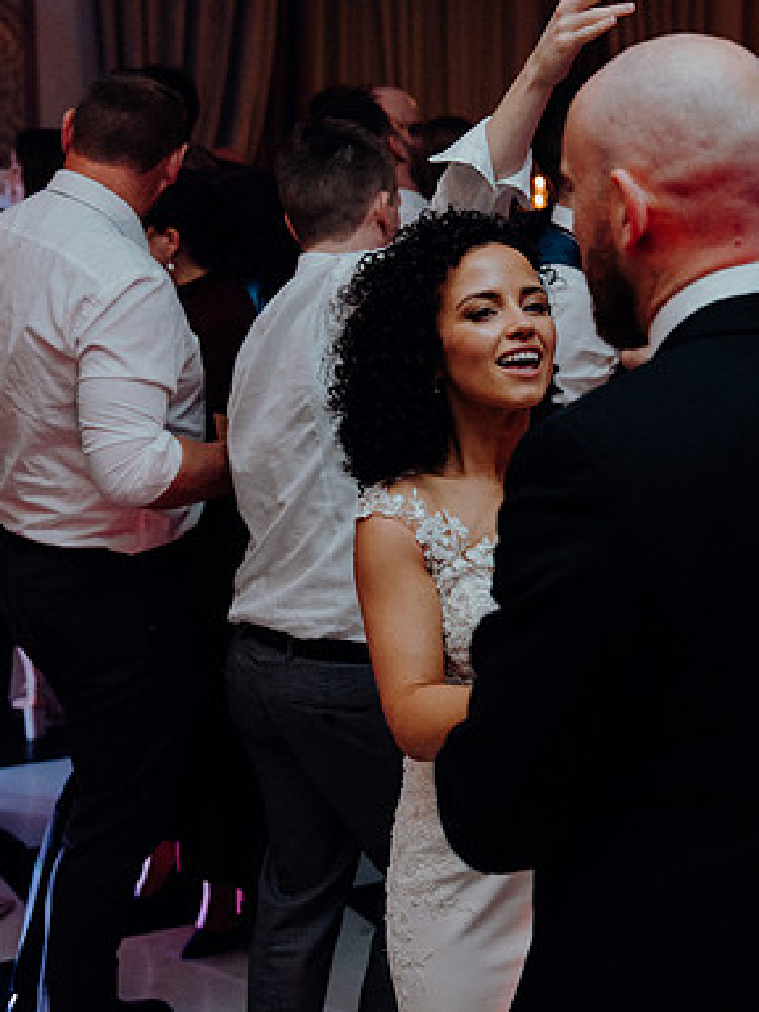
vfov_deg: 31.7
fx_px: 1783
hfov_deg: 23.6
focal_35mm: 61
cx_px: 614
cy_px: 507
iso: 2500
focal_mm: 42
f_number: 3.5
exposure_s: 1/160
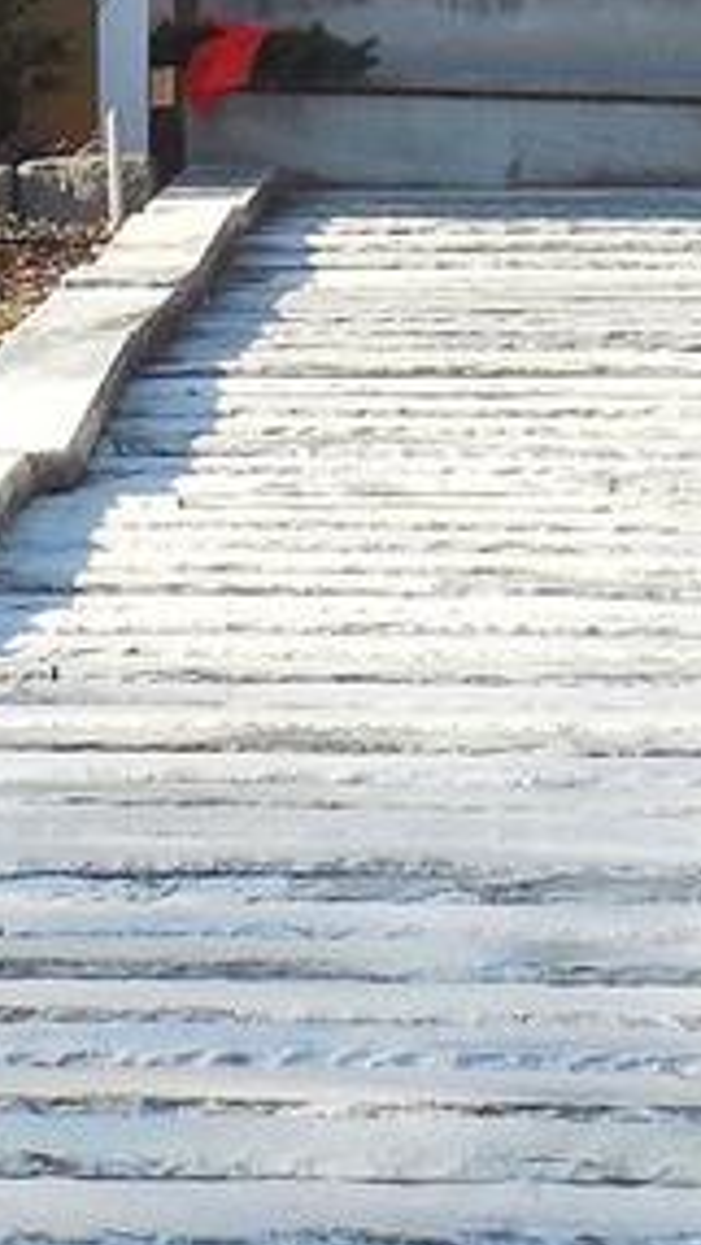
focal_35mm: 269
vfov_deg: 7.9
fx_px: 8884
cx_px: 87
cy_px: -252
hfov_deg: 4.5
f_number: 3.8
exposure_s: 1/500
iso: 125
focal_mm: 8.2
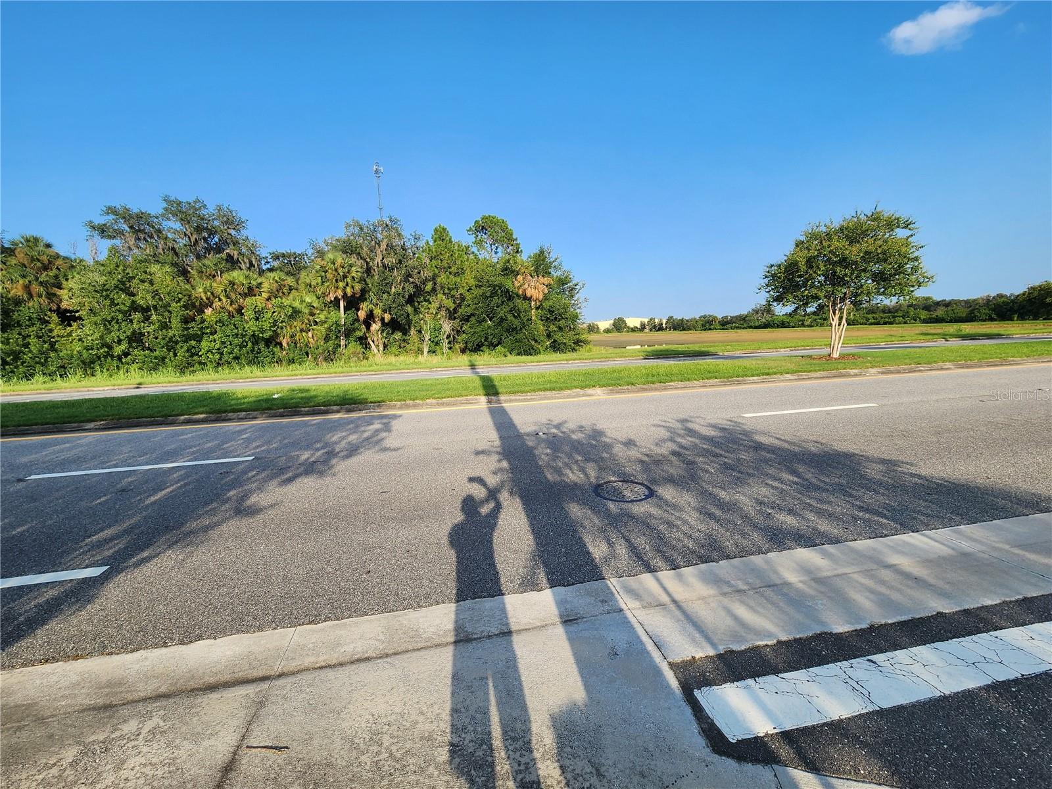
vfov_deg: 89.9
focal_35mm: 13
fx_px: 395
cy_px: 394
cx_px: 526
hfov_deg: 106.2
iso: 50
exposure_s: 1/857
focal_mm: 2.2
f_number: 2.2
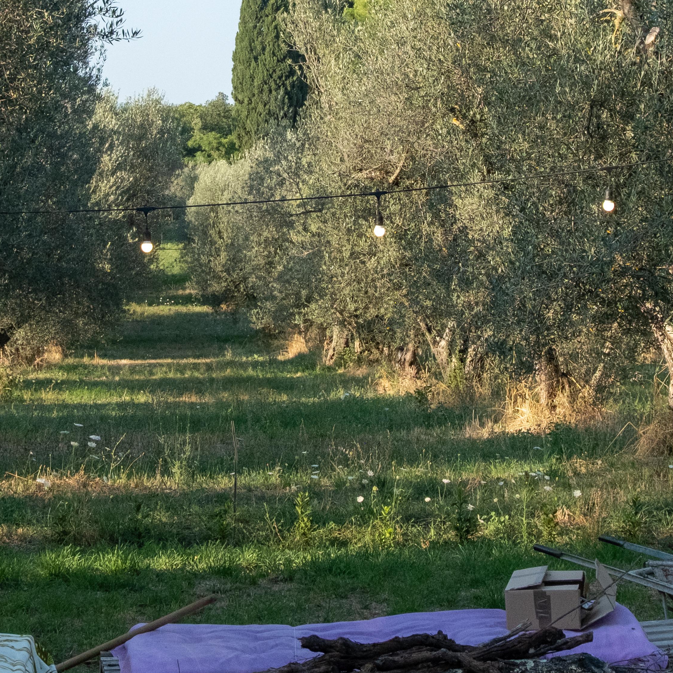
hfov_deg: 16.0
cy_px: 133
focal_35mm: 109
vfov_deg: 15.9
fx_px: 2398
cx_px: 287
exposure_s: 1/1000
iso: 1000
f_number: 7.1
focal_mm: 30.5
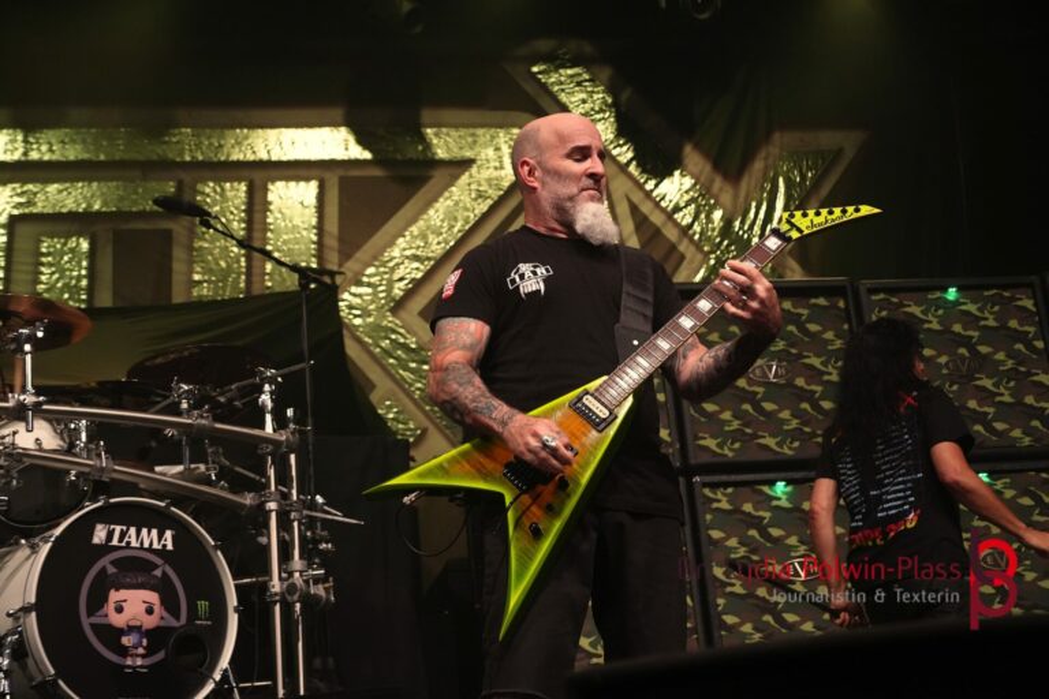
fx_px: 1530
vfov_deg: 25.8
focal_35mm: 52
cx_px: 524
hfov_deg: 37.9
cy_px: 350
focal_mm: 35
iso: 3200
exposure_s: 1/160
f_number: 4
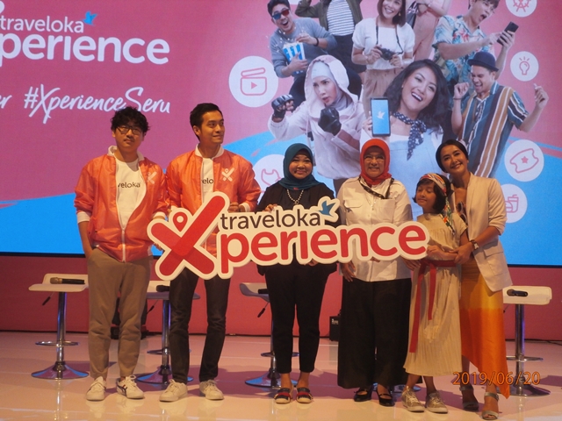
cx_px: 281
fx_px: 763
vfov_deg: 30.9
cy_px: 210
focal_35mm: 47
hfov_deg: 40.4
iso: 200
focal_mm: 8.3
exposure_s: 1/40
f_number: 3.4
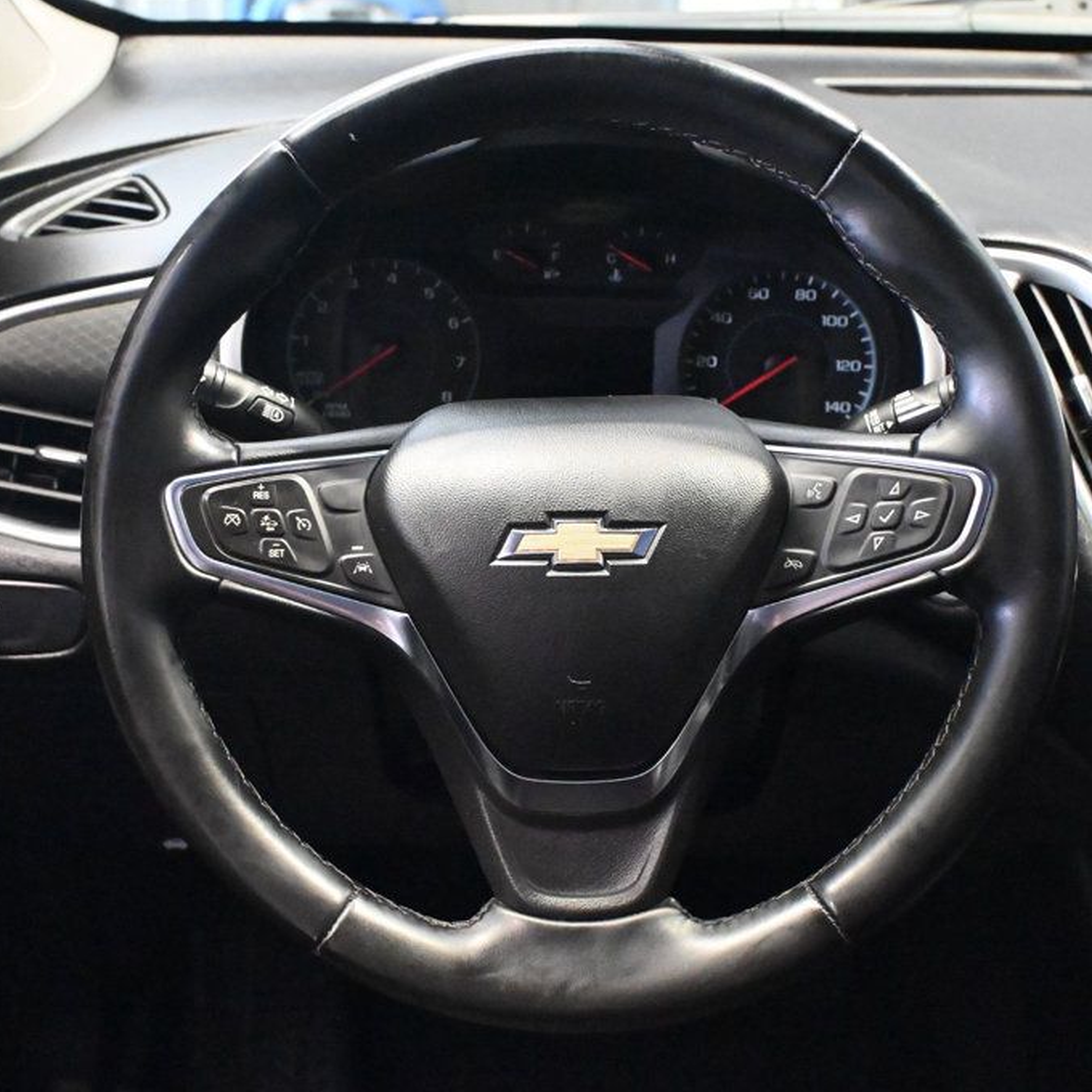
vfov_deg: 33.4
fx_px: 1819
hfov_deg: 33.4
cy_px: 542
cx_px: 580
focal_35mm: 51
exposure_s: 1/40
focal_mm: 26.5
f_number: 4.5
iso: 12800
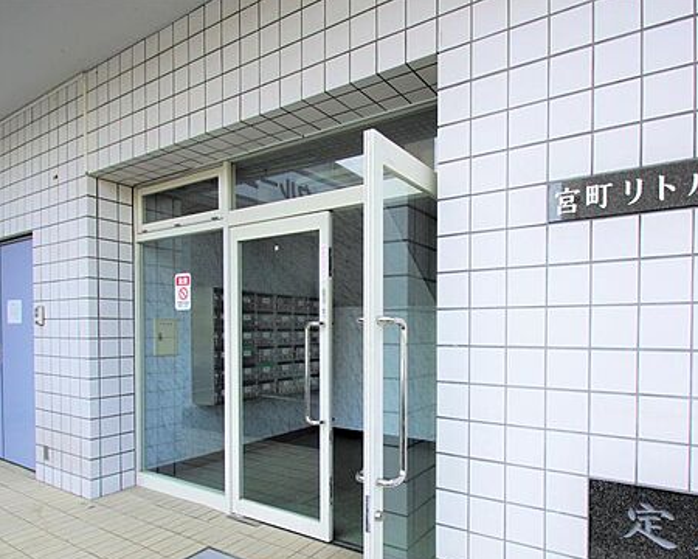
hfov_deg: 80.0
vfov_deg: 67.7
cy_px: 325
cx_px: 396
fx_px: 413
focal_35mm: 20
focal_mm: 10
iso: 100
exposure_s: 1/50
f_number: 11
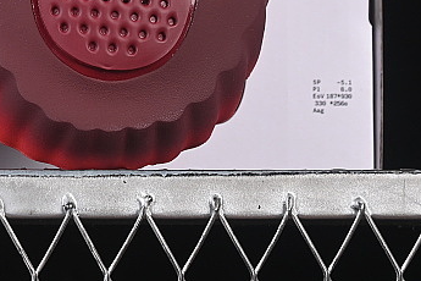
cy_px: -105
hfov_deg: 8.7
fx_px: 2748
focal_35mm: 235
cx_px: -73
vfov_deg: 5.8
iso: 160
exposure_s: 1/60
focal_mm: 50
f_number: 7.1
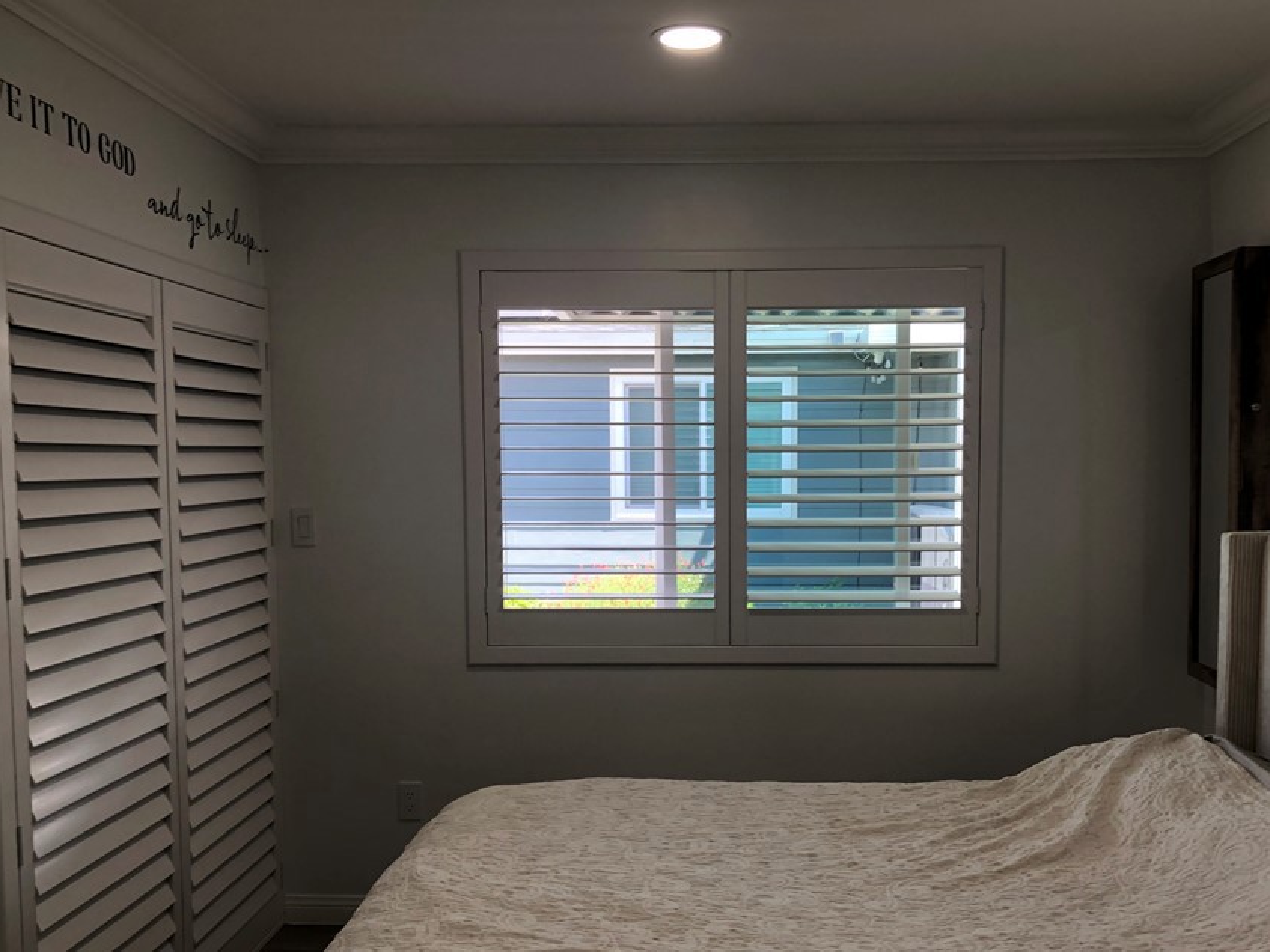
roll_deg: +0.0
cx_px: 693
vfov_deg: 41.7
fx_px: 1247
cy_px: 542
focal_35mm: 34
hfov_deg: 53.9
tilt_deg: -6.6
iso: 64
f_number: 1.8
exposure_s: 1/120
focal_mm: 3.99
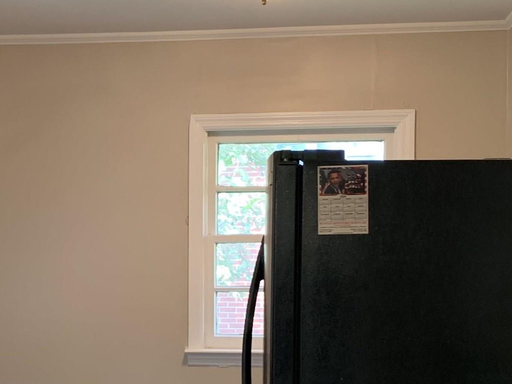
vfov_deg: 20.3
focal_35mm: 72
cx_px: 164
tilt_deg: -2.6
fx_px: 1065
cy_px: 292
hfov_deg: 26.8
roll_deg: -0.9
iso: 125
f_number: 1.8
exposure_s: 1/60
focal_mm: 4.25
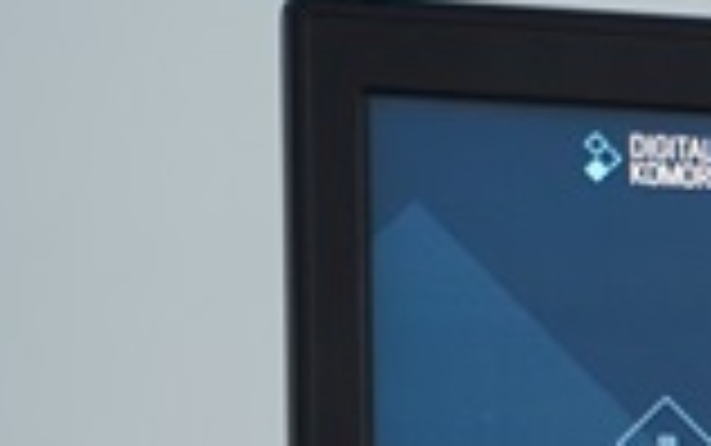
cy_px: 1406
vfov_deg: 4.8
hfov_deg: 7.8
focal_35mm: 257
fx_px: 4983
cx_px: 1465
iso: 500
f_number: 2.8
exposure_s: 1/40
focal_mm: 40
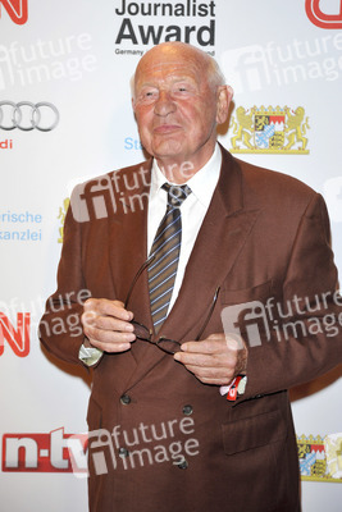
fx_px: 1424
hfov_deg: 13.7
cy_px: 256
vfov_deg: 20.4
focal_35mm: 100
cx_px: 171
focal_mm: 100
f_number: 6.3
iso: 800
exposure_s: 1/250
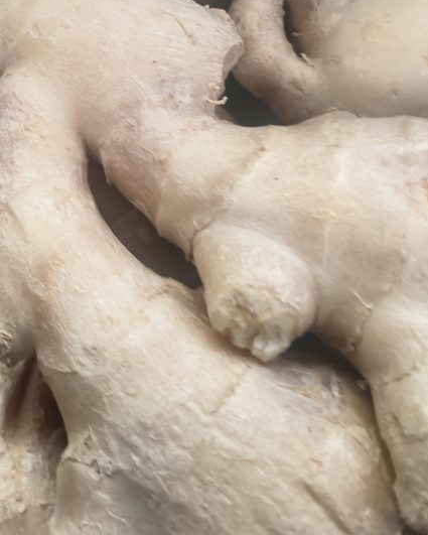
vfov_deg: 35.3
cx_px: 81
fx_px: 807
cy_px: 97
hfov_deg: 29.0
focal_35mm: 51
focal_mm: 4.84
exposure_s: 1/100
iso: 250
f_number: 1.8
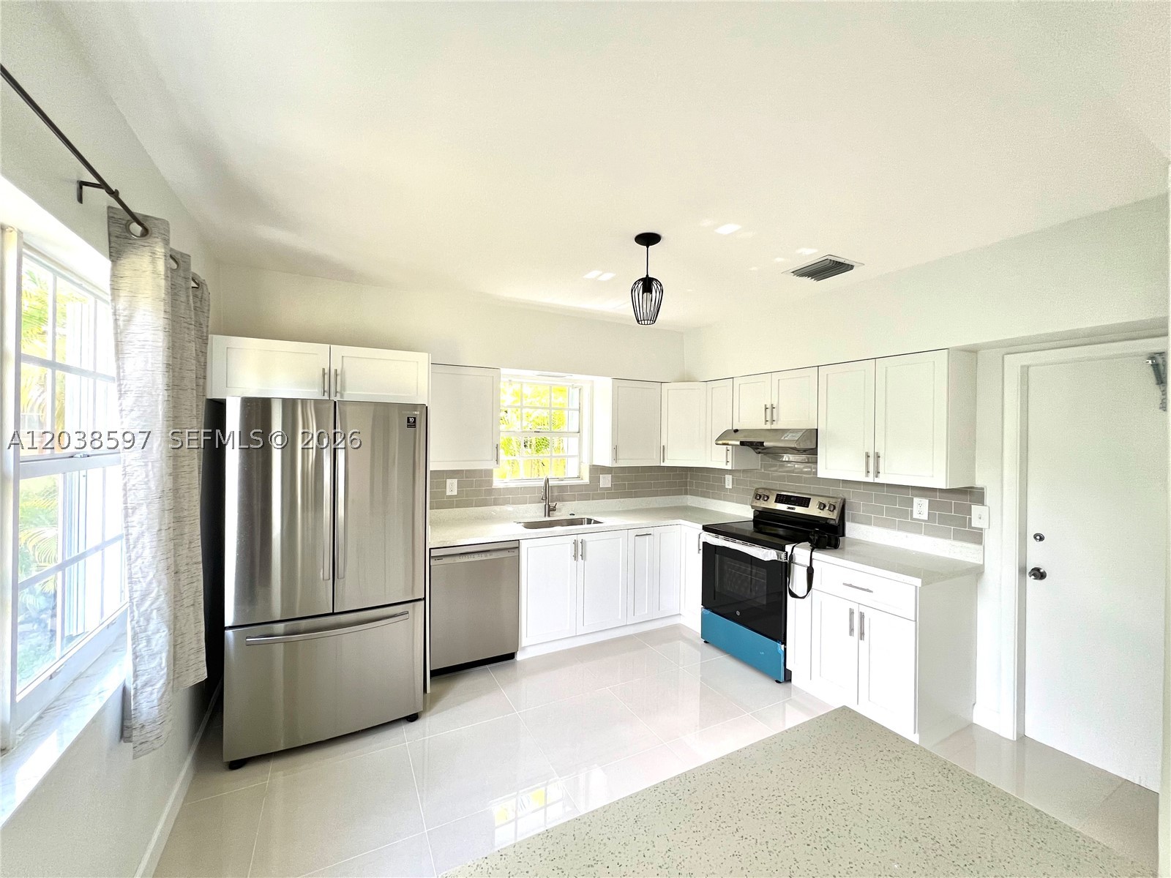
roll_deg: -0.8
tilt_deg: -0.2
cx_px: 586
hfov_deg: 106.2
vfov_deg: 89.9
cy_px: 439
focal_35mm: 13
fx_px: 440
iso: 160
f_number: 1.8
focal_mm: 1.57
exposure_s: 1/99
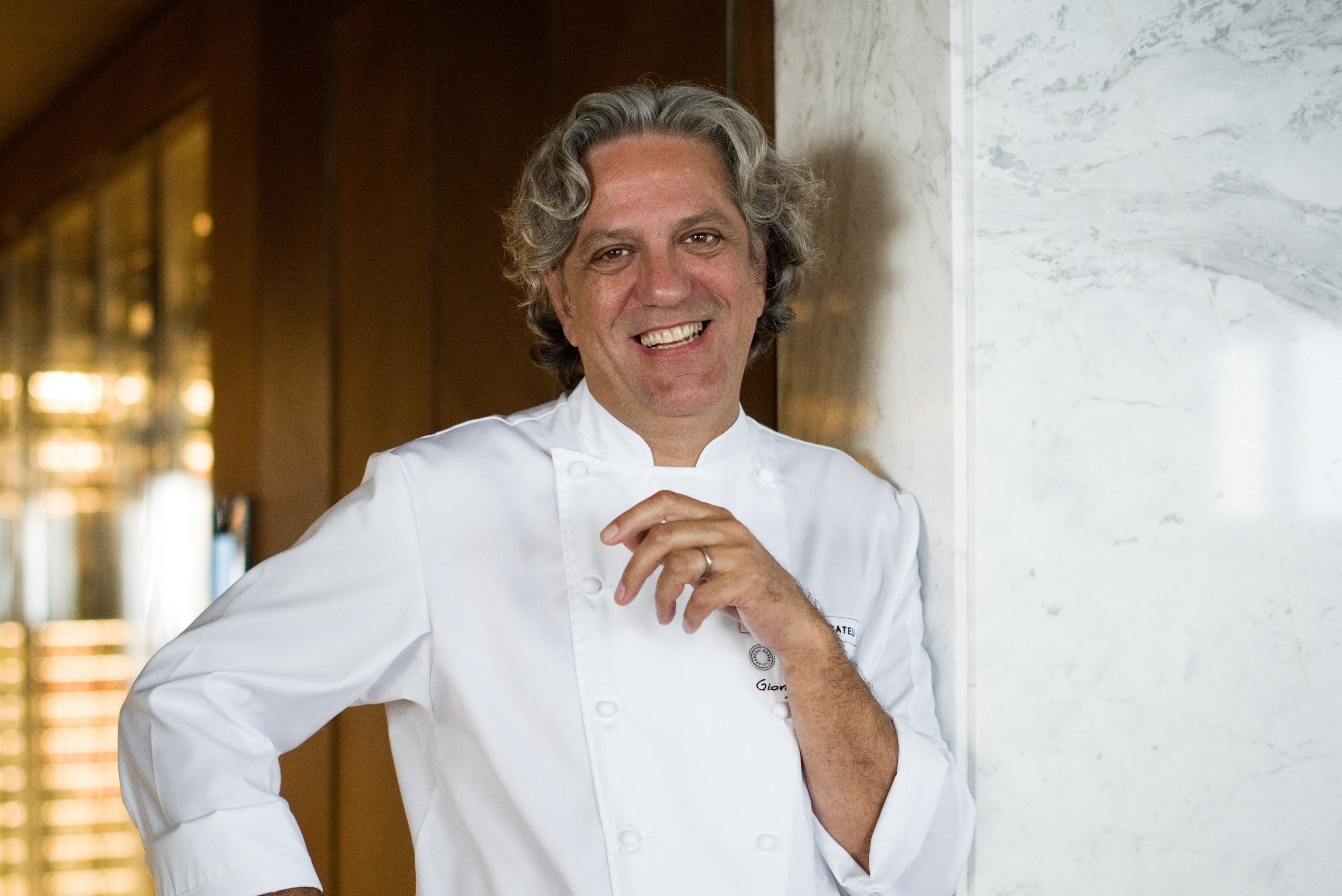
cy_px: 576
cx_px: 523
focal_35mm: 68
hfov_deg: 29.6
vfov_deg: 20.0
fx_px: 2536
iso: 500
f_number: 2
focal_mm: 50
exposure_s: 1/200
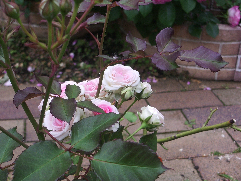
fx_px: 432
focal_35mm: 62
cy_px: 90
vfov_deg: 23.7
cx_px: 120
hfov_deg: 31.2
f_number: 3.5
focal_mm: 10.2
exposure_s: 1/125
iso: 100
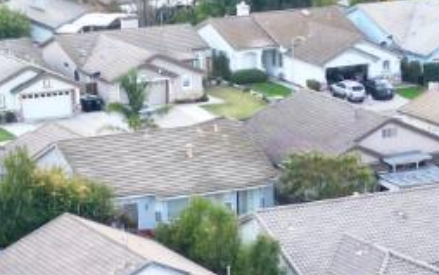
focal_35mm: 150
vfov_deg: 7.9
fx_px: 1795
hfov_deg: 13.9
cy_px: 717
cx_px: 290
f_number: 1.7
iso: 100
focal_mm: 6.72
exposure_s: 1/240
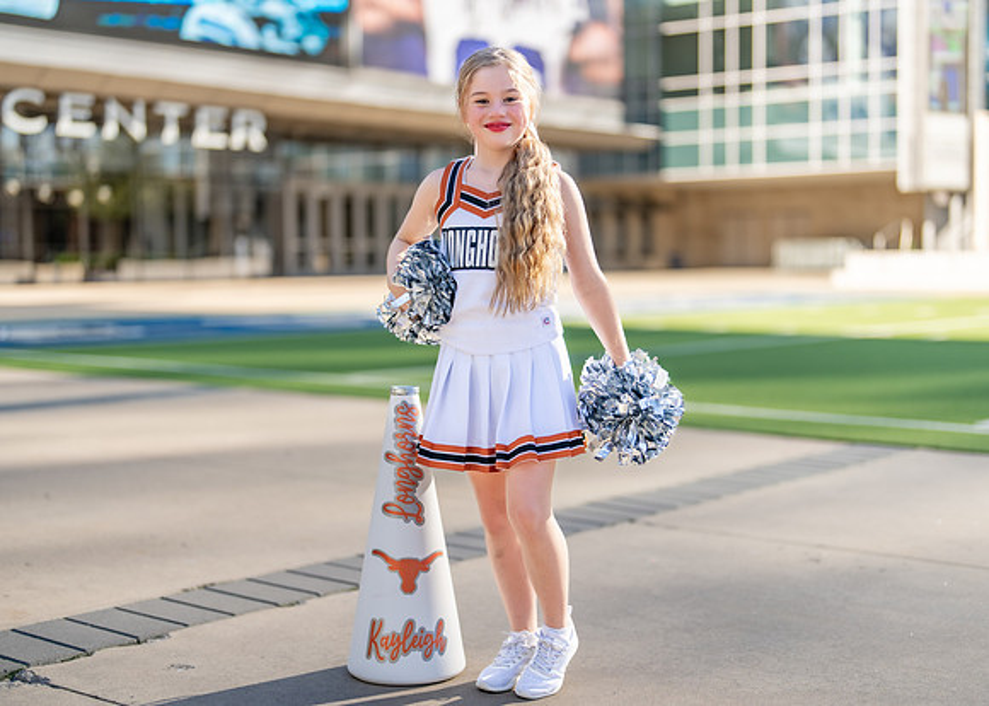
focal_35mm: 56
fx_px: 1564
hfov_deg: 35.1
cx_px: 519
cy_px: 357
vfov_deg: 25.4
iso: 100
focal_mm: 50
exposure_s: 1/3200
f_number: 1.2
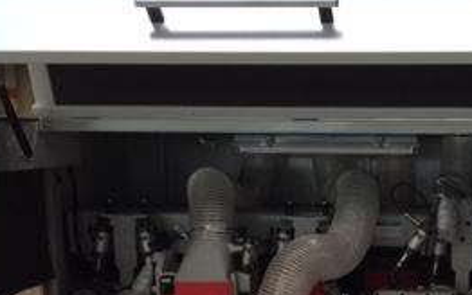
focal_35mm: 75
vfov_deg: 17.0
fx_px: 965
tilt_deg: -8.1
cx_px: 440
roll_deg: +1.3
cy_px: 302
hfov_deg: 26.4
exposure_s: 1/33
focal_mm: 4.15
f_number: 2.2
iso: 64
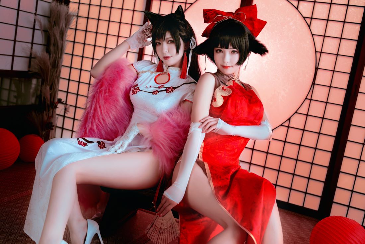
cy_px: 122
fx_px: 406
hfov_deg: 48.4
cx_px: 182
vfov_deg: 33.4
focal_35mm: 40
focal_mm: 40
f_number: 2.8
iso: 125
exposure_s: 1/100
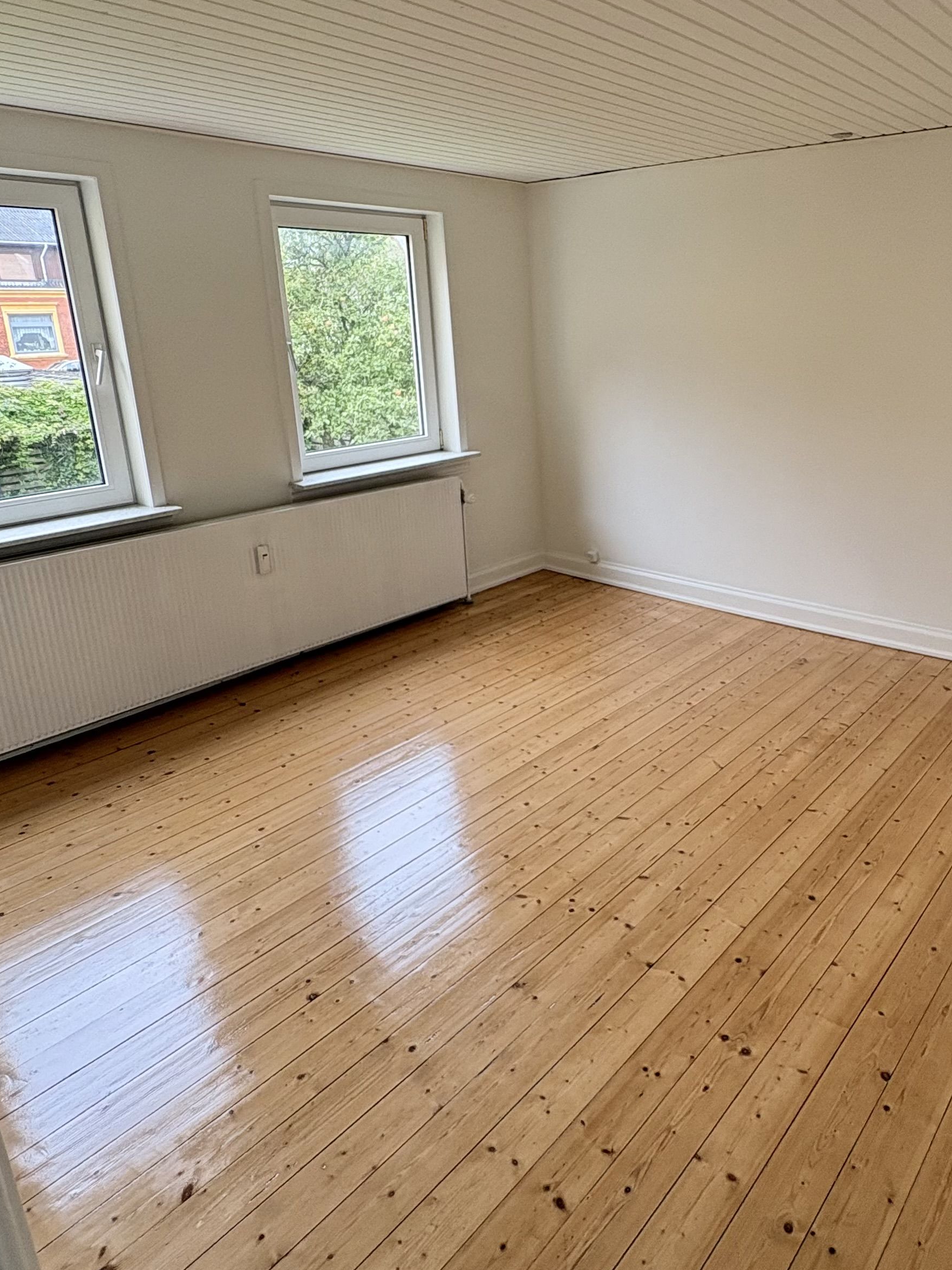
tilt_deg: -15.7
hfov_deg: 55.5
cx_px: 640
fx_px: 880
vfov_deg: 71.3
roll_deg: +0.8
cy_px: 558
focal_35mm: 24
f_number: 2.2
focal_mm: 2.22
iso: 64
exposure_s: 1/99
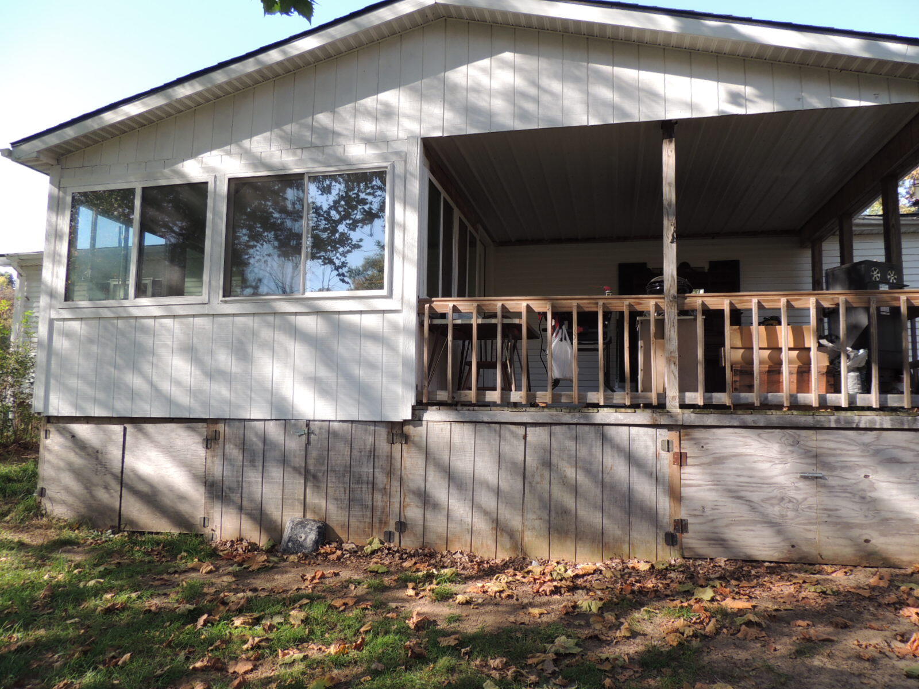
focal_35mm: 24
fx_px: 637
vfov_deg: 56.8
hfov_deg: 71.6
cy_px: 344
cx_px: 460
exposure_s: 1/250
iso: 100
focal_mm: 4.3
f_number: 3
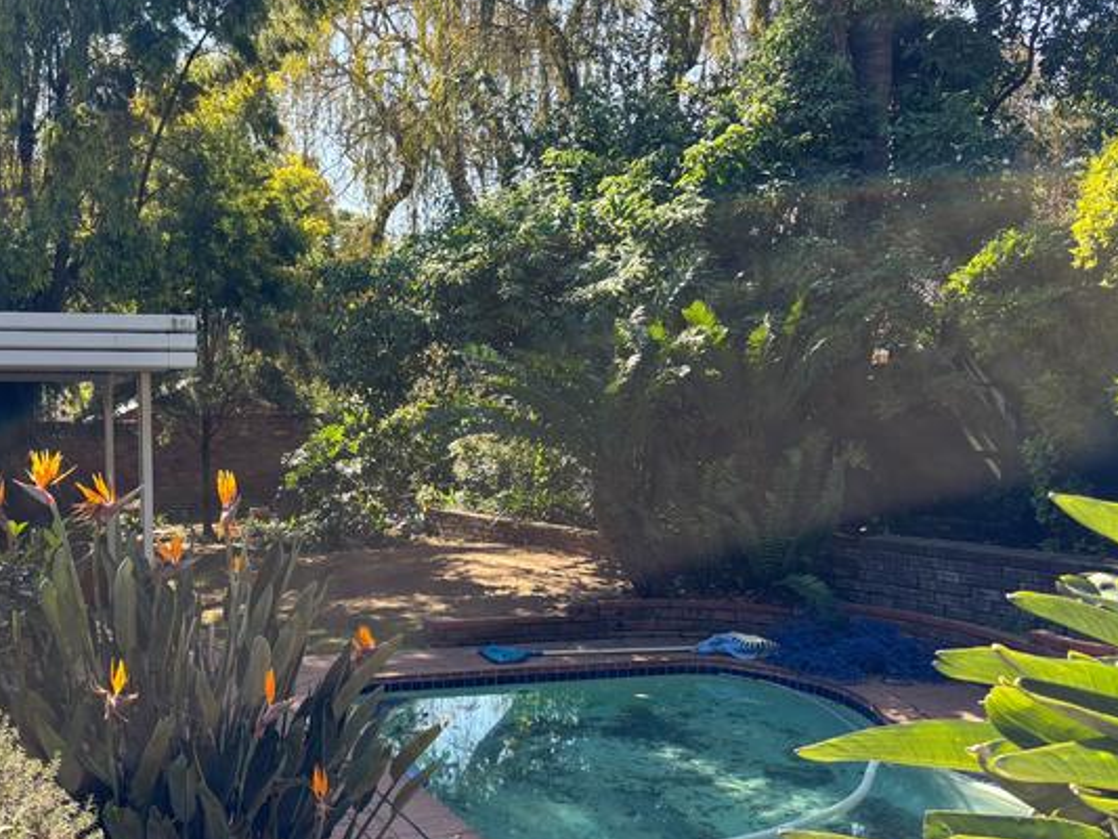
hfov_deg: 46.7
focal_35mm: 39
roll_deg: -0.1
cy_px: 529
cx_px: 329
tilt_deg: -5.2
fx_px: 1260
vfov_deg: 36.6
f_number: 1.6
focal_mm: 5.96
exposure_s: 1/498
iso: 50
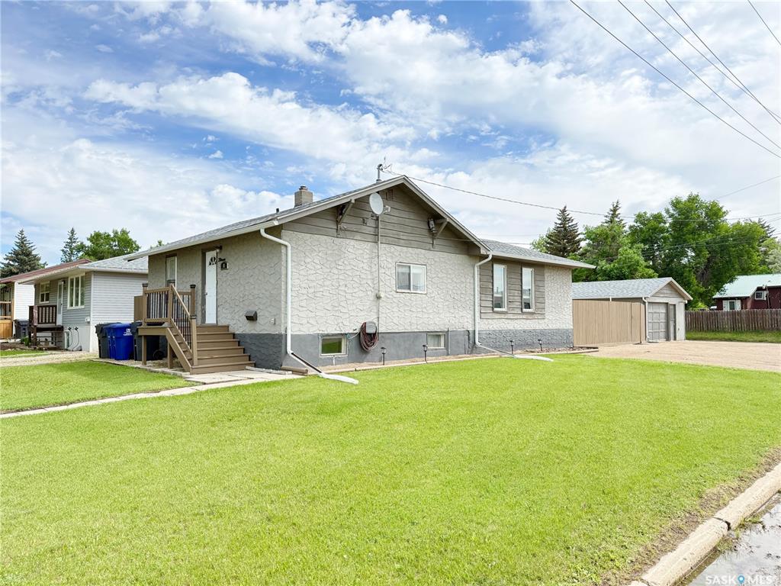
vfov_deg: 56.8
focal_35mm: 24
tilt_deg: +3.6
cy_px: 293
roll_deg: +0.0
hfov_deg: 71.6
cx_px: 390
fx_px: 541
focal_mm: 6.76
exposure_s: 1/2169
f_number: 1.78
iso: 100
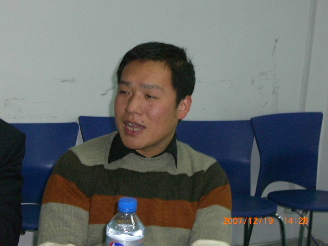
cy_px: 123
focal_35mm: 93
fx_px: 881
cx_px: 164
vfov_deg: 15.9
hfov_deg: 21.1
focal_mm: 19.4
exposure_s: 1/30
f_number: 4.8
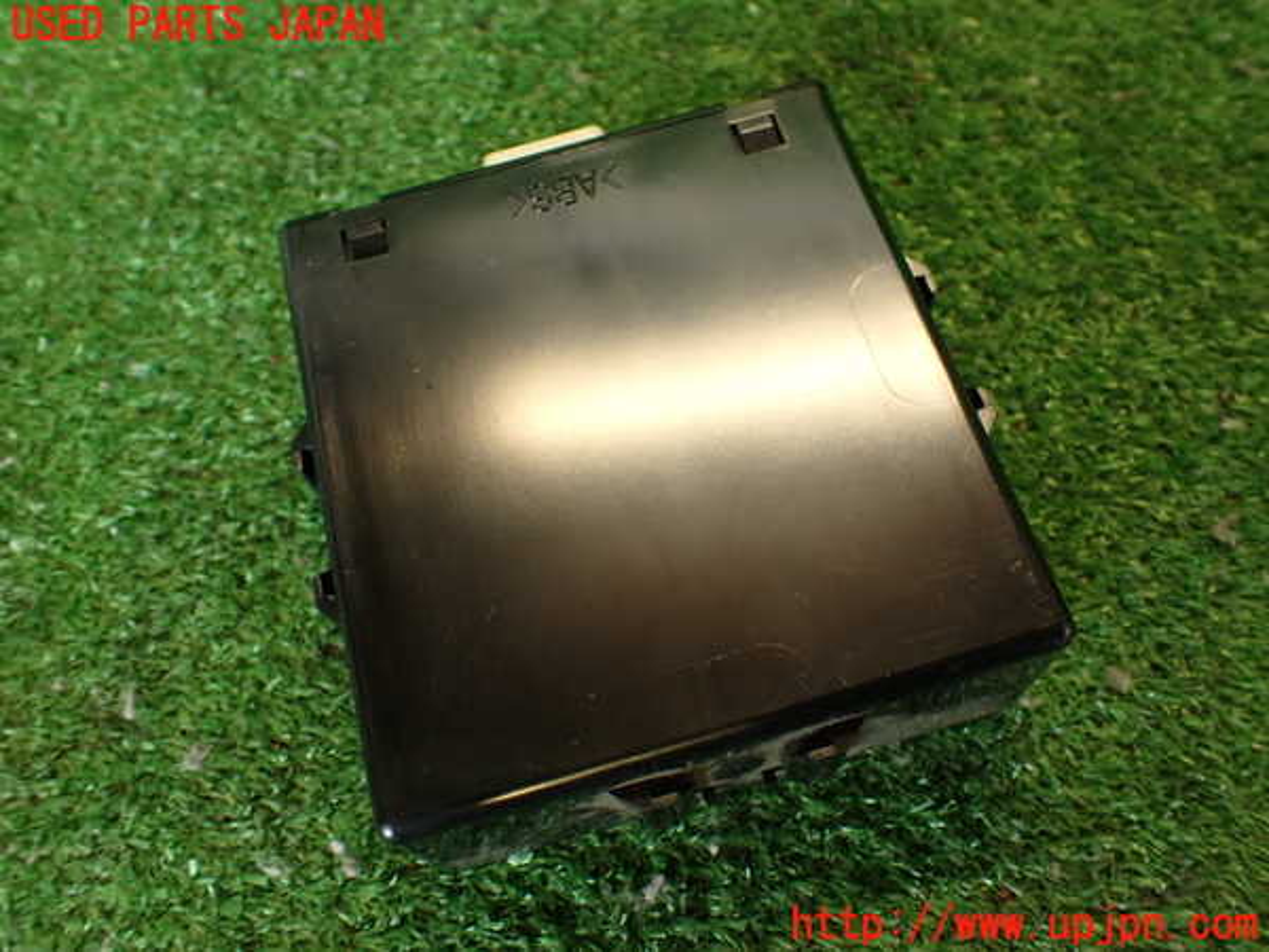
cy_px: 476
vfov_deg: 46.8
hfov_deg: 60.0
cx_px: 634
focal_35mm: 30
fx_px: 1100
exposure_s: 1/50
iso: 200
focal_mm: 5.4
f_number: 2.3
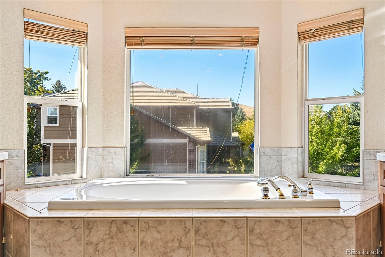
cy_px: 128
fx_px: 321
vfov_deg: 43.6
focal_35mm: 30
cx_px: 192
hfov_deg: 61.9
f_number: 8
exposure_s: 1/50
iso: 64
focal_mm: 30
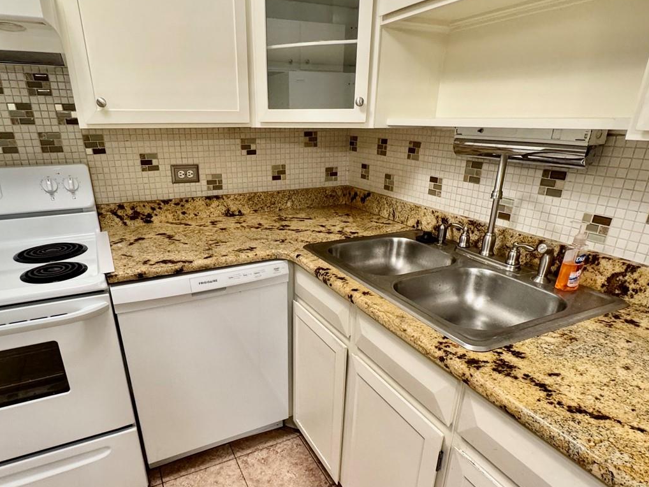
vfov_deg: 60.6
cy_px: 292
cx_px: 298
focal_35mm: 22
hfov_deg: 76.2
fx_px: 413
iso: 250
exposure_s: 1/120
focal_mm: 2.22
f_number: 2.2
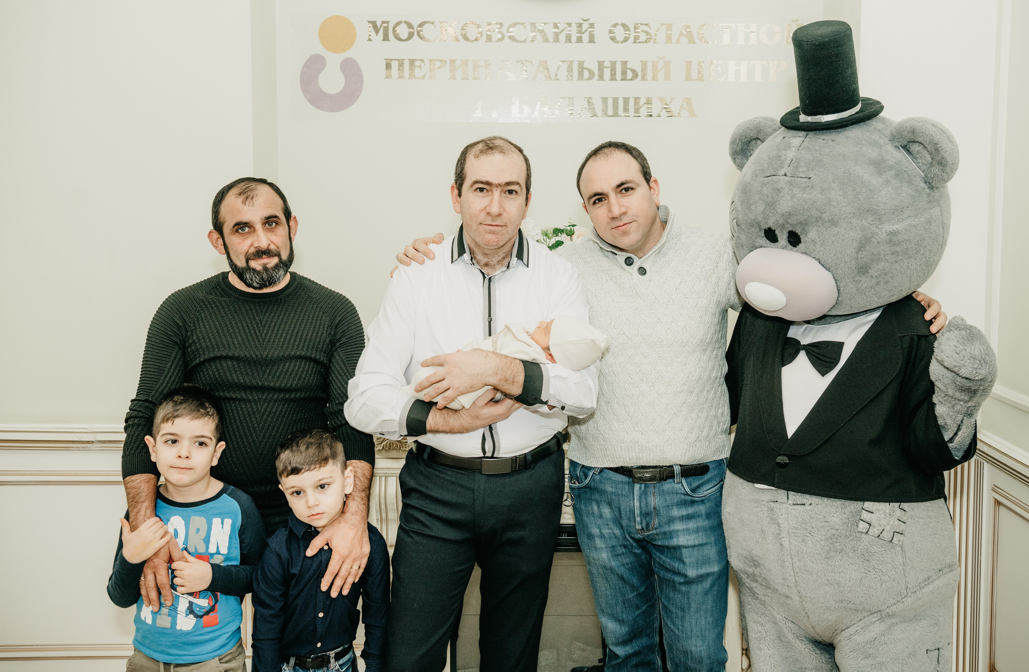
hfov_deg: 44.7
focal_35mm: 44
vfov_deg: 30.1
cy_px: 313
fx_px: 1249
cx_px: 546
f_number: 4.5
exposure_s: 1/160
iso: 320
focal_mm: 38
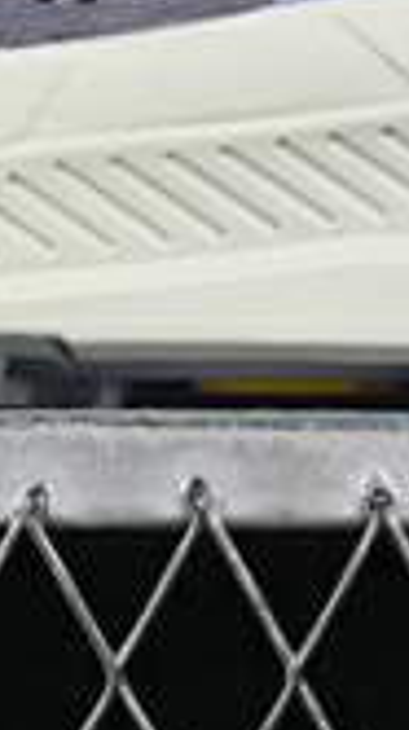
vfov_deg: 6.2
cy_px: -251
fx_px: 6691
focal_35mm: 346
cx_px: 189
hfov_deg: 3.5
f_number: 8
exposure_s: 1/80
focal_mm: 50
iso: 160
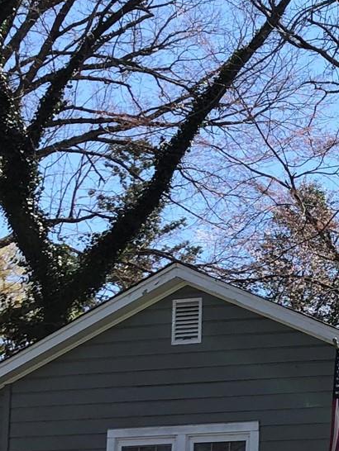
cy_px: 401
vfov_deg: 18.4
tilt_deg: +8.2
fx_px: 1370
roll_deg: -1.0
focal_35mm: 105
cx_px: 502
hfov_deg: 13.3
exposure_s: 1/1066
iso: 20
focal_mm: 3.99
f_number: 1.8
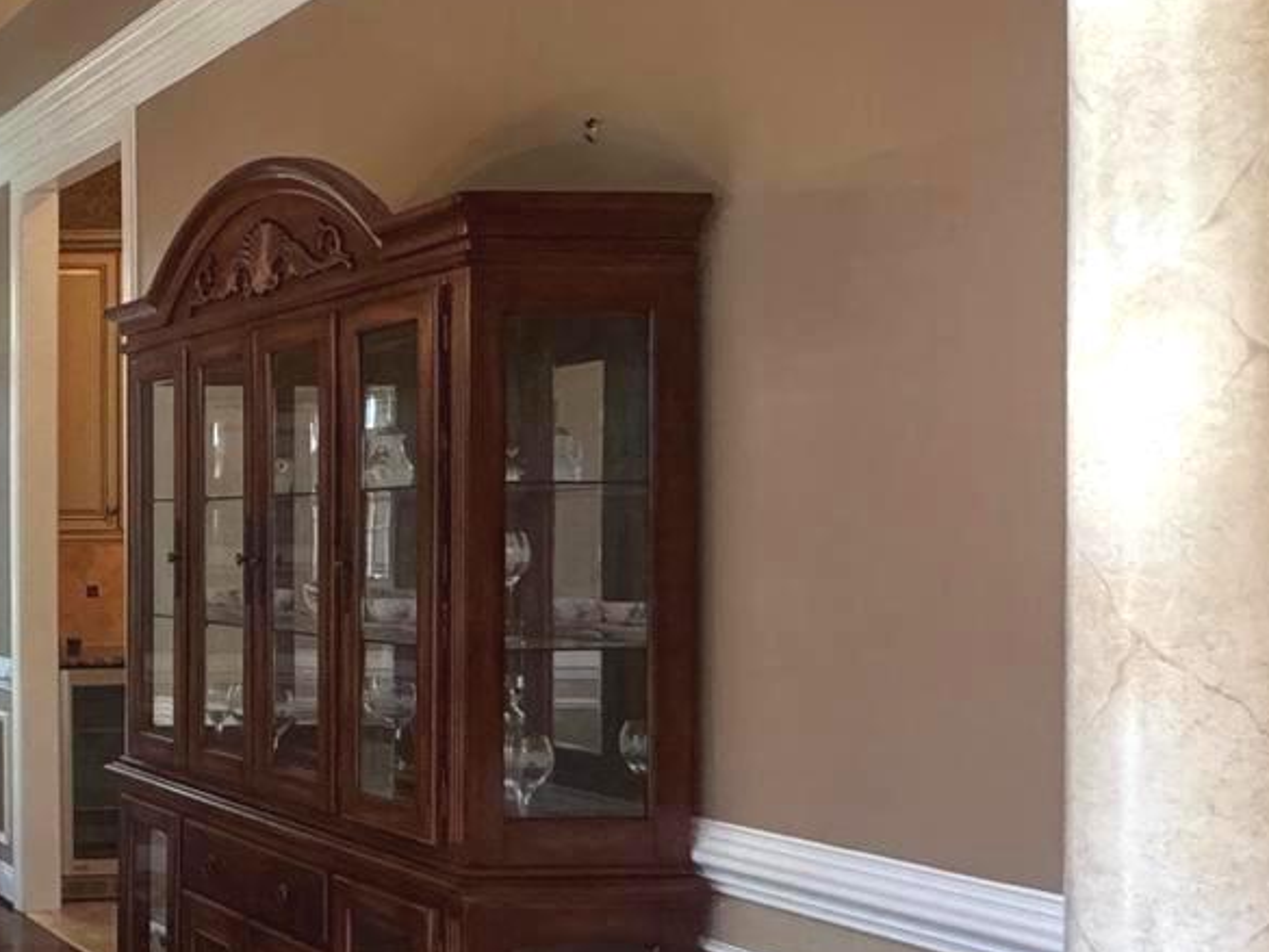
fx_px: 1797
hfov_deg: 28.7
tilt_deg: -1.3
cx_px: -521
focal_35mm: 49
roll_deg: +1.0
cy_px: 562
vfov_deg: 29.6
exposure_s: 1/120
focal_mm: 2.22
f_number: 2.2
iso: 320
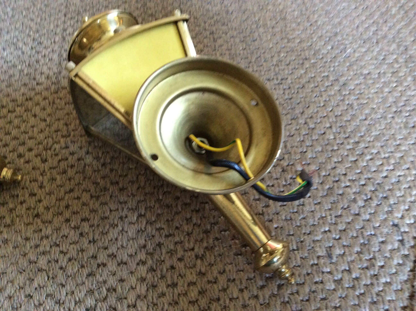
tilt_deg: -59.2
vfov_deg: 44.1
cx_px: 208
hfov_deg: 56.9
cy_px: 156
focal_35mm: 32
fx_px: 384
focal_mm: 3.3
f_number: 2.4
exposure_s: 1/20
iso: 320
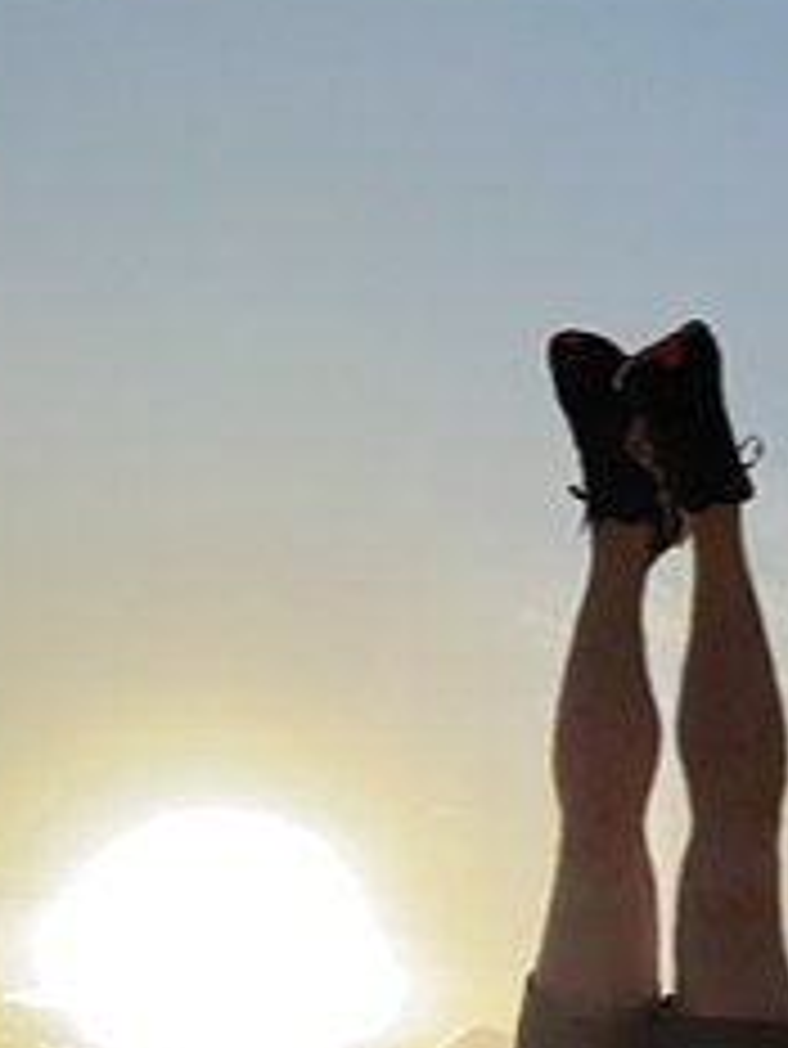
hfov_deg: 20.1
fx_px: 2183
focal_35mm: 72
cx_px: 682
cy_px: 1003
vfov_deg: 25.9
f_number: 1.78
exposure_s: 1/13699
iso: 80
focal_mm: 6.86
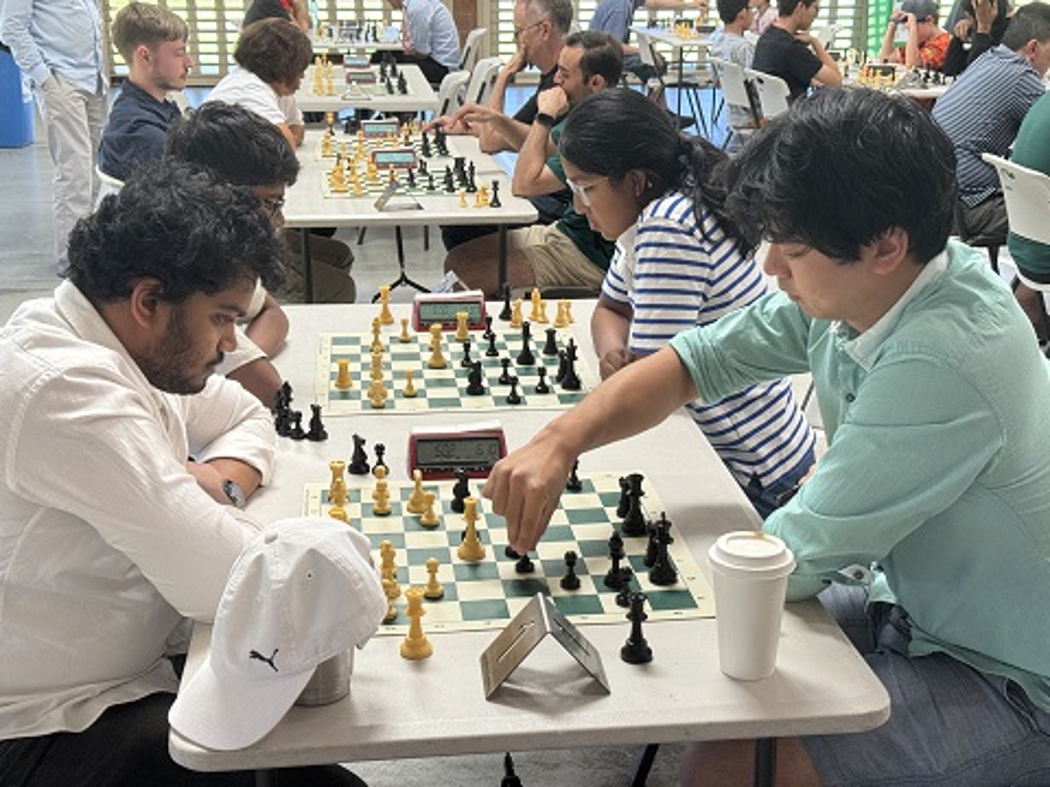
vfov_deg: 30.3
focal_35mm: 48
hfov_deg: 39.7
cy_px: 394
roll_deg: +0.1
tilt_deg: -18.1
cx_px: 525
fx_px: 1456
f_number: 1.78
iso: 64
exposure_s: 1/100
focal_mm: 6.76
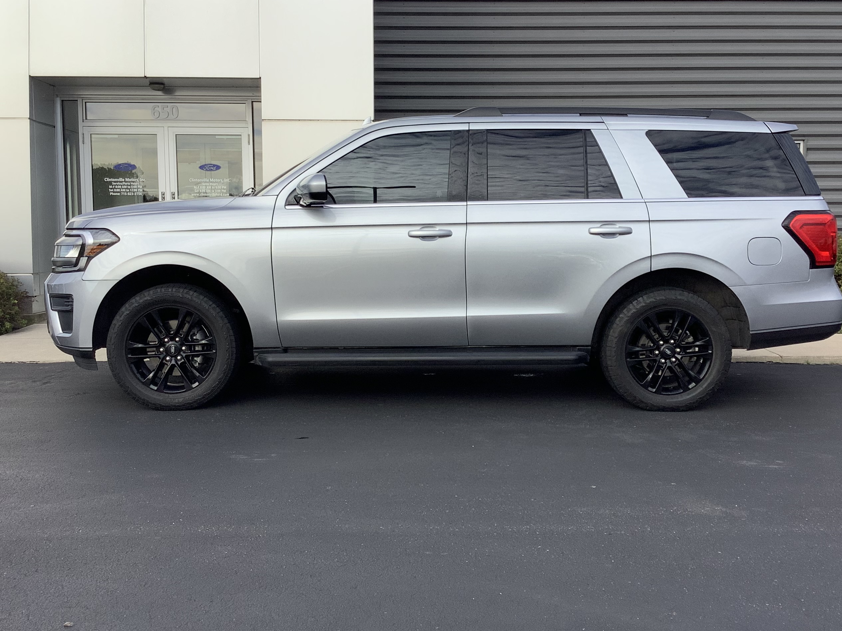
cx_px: 437
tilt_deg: -4.7
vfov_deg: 35.9
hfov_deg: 46.8
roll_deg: +0.2
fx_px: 973
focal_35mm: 40
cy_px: 305
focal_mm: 3.3
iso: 25
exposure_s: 1/936
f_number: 2.4
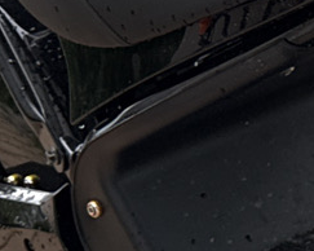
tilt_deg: -25.2
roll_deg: +14.2
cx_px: 784
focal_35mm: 193
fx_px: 1792
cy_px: -9
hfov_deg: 8.9
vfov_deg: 8.0
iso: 80
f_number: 1.78
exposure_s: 1/131
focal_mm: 6.76
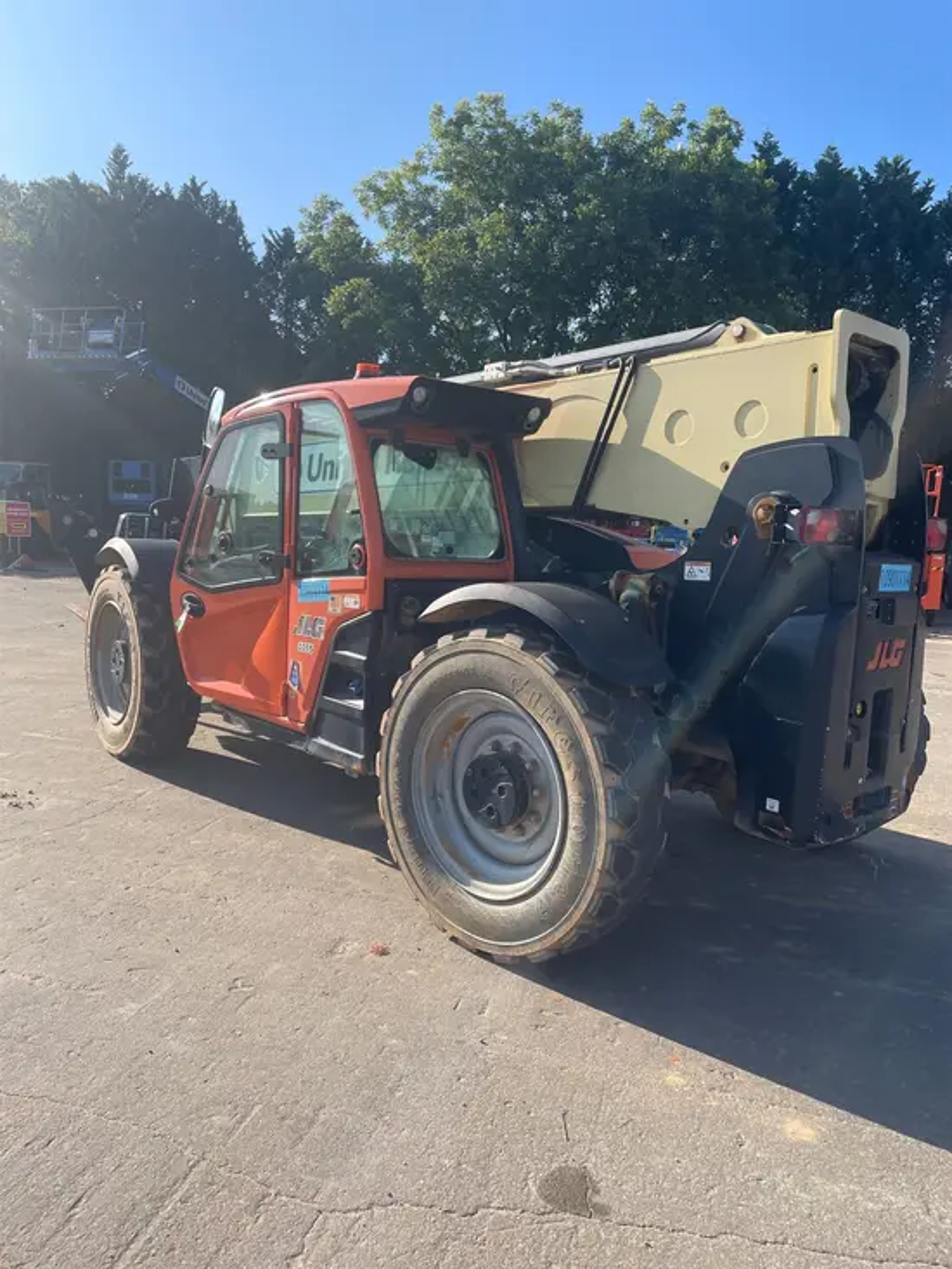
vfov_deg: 67.3
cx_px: 476
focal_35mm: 26
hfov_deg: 53.1
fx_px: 953
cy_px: 634
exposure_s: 1/1715
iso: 32
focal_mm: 4.2
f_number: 1.6
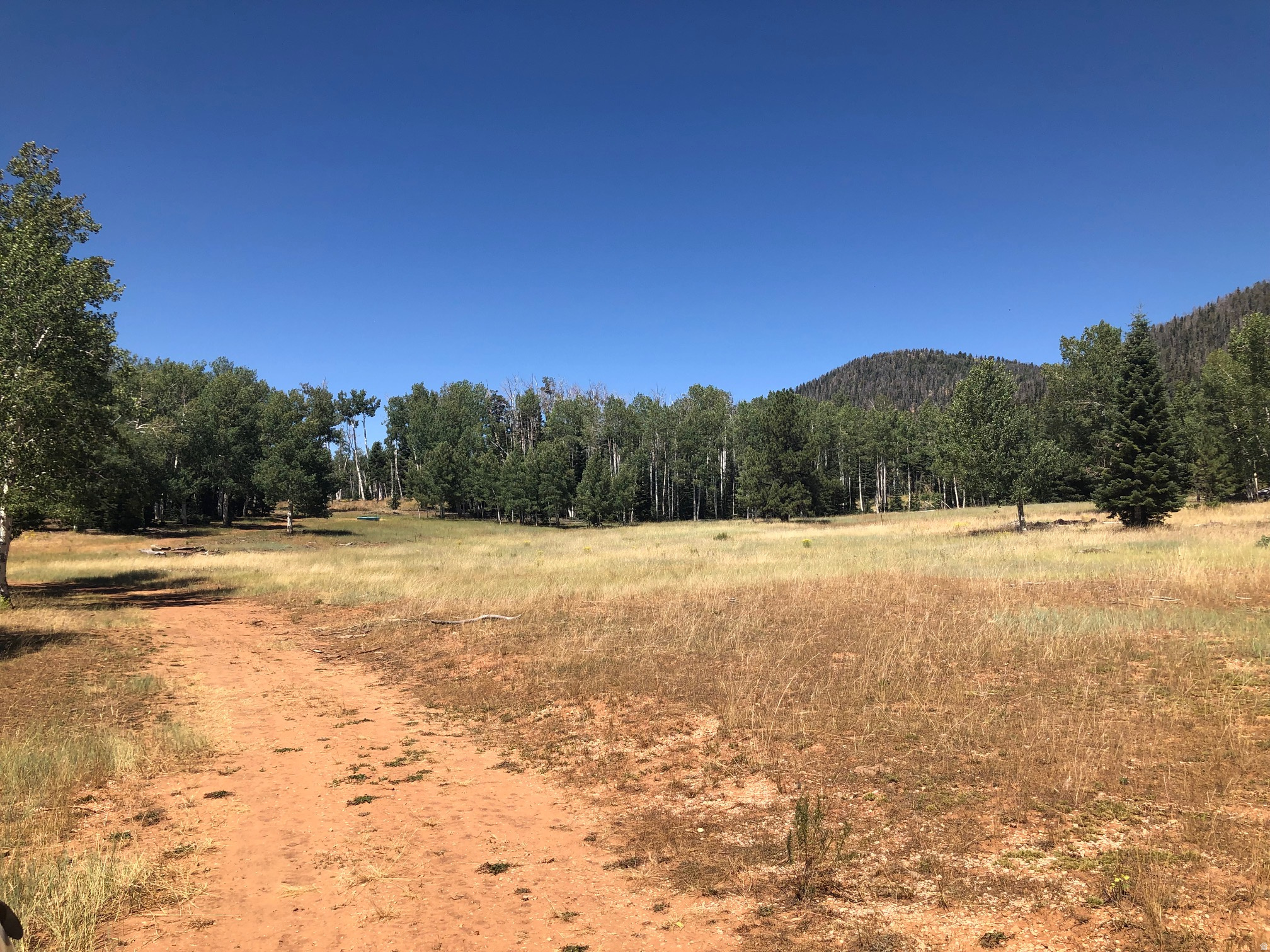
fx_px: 1027
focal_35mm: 28
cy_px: 476
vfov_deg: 49.7
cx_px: 635
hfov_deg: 63.4
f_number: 1.8
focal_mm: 3.99
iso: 20
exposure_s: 1/1715
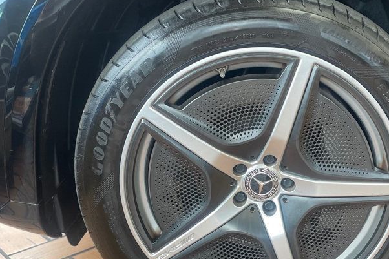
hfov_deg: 42.2
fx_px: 497
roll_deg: -1.4
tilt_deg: -18.6
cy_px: 150
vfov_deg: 29.2
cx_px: 258
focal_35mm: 46
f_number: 1.6
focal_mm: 4.2
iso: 100
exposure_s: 1/60
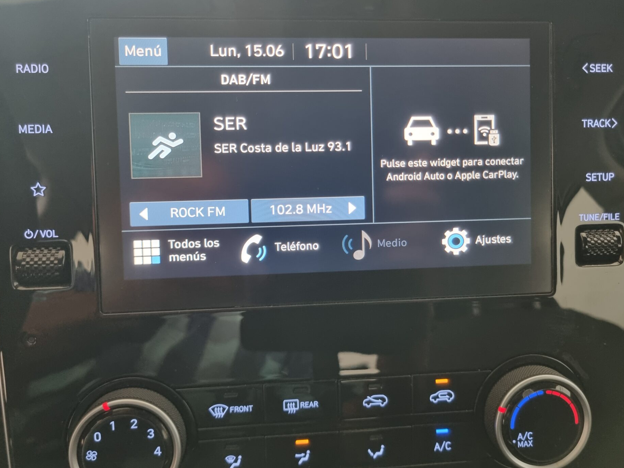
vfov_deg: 48.2
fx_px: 523
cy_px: 215
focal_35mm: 29
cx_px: 318
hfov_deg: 61.7
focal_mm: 5.4
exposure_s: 1/50
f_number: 1.8
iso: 400
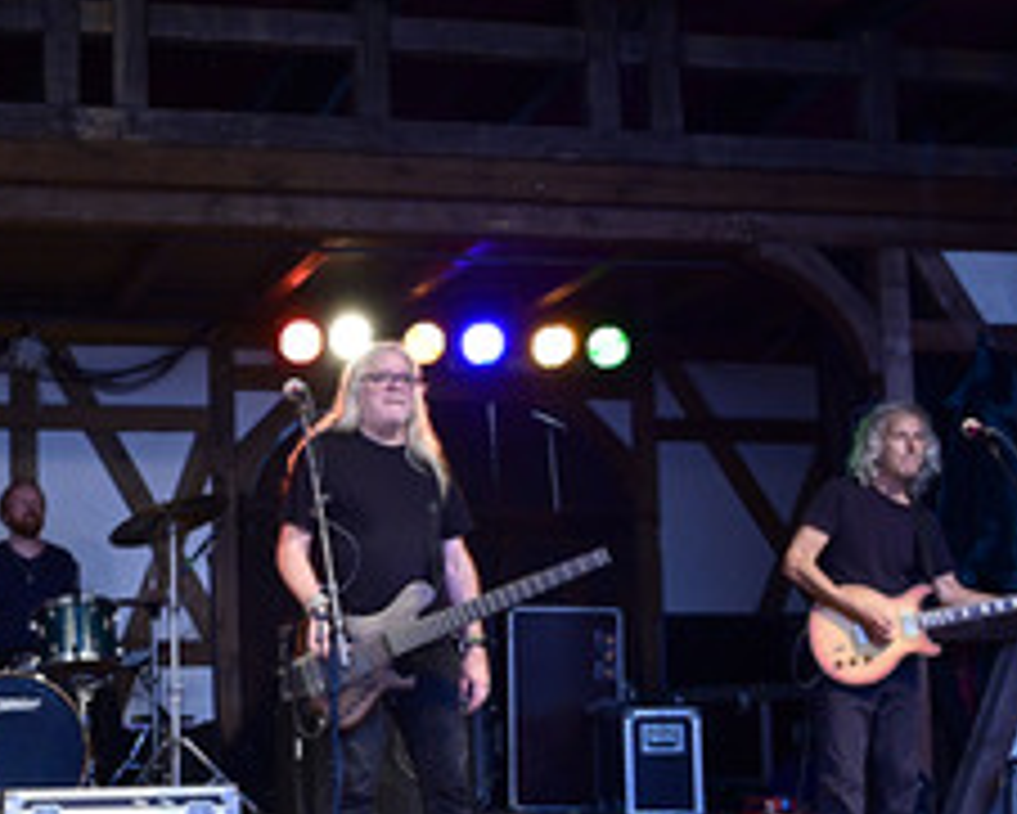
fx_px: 1775
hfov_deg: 30.9
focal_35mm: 59
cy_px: 526
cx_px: 155
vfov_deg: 25.7
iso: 2000
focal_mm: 31.5
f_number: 3.5
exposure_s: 1/125
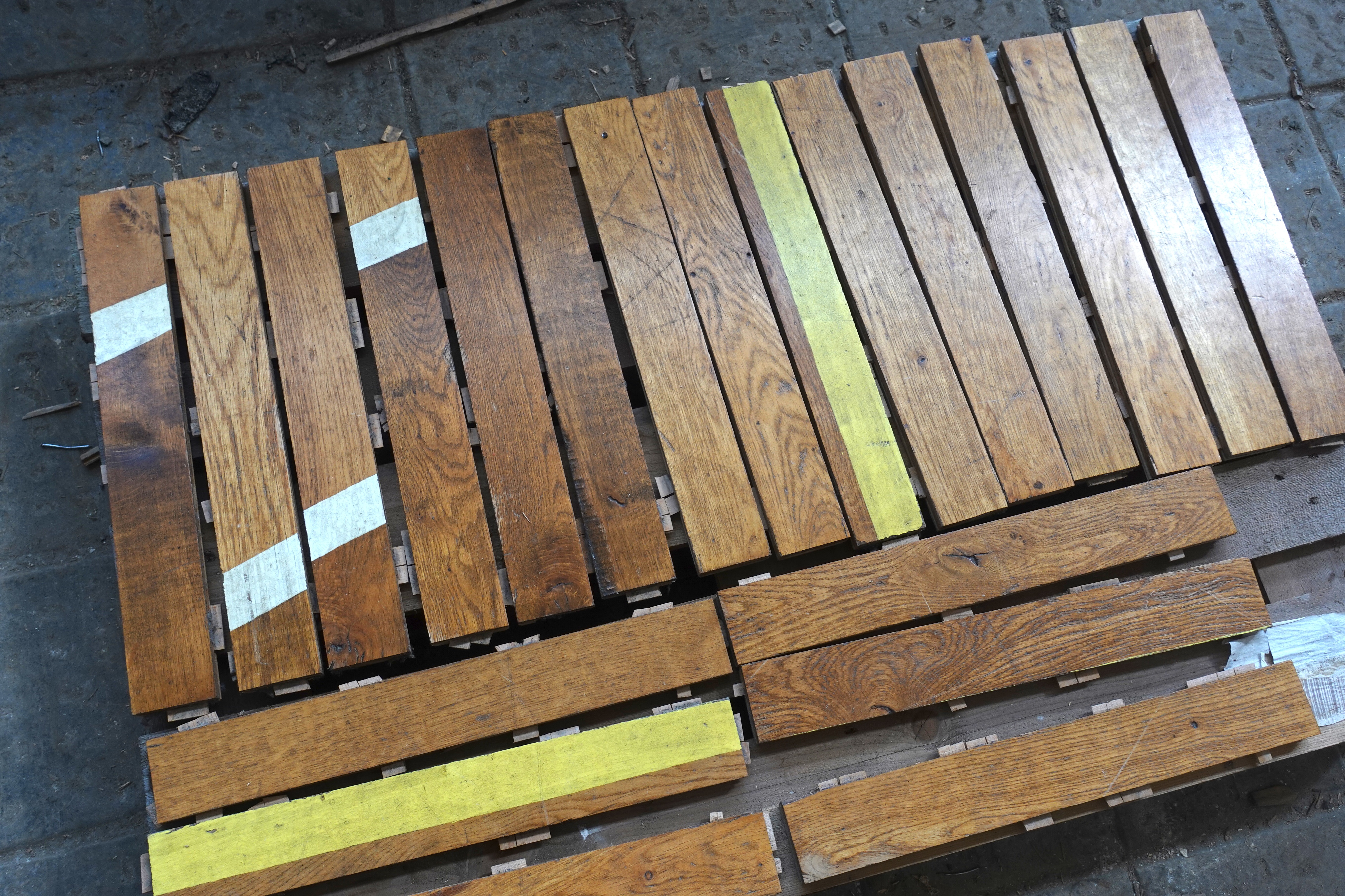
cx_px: 672
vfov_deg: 41.1
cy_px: 448
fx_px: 1195
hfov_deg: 58.7
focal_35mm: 32
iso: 100
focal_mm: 11.81
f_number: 4
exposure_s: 1/80
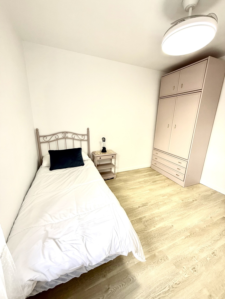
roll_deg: -2.0
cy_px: 150
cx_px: 112
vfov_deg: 102.1
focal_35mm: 14
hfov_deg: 85.7
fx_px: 121
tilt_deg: -13.8
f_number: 2.2
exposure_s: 1/99
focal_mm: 2.22
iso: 100
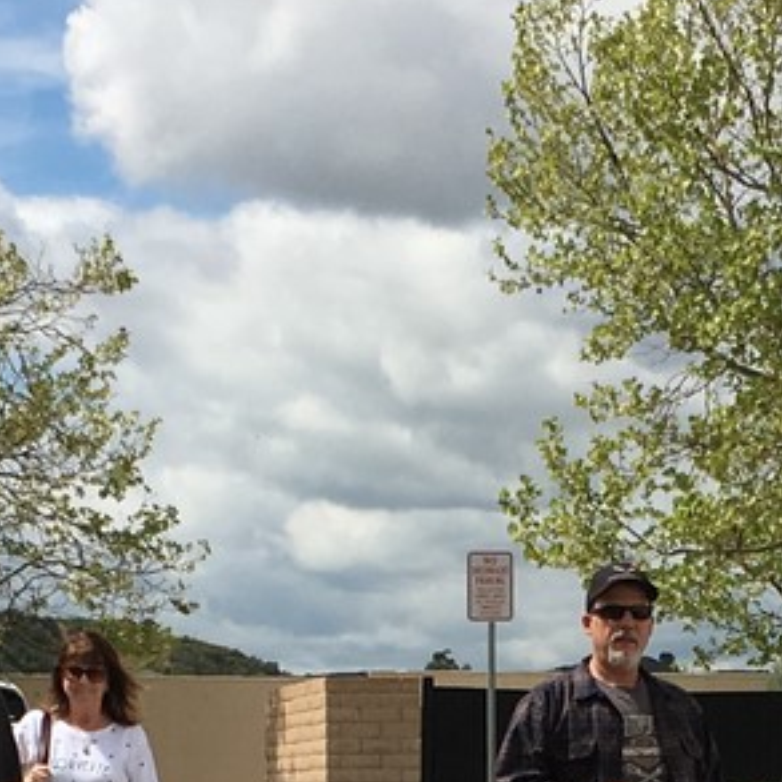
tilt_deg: -3.2
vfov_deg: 12.1
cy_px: 1052
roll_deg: +1.0
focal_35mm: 140
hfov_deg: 12.4
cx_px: 614
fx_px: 3578
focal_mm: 4.15
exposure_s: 1/2849
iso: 25
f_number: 2.2
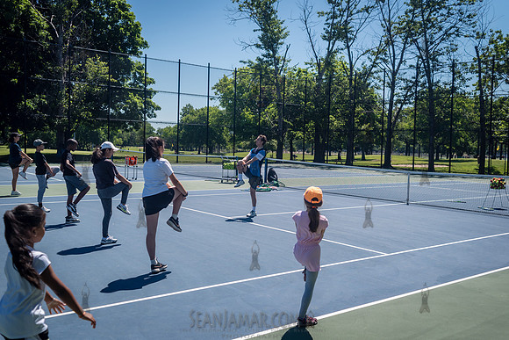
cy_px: 170
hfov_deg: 54.2
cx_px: 254
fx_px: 498
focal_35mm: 35
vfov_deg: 37.7
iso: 200
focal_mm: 35
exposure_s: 1/3200
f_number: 4
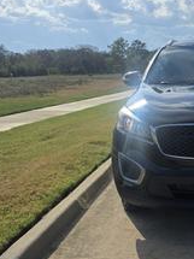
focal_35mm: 54
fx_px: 404
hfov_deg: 26.0
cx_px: 180
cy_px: 139
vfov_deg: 35.5
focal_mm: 6.3
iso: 50
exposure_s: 1/7944
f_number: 1.7
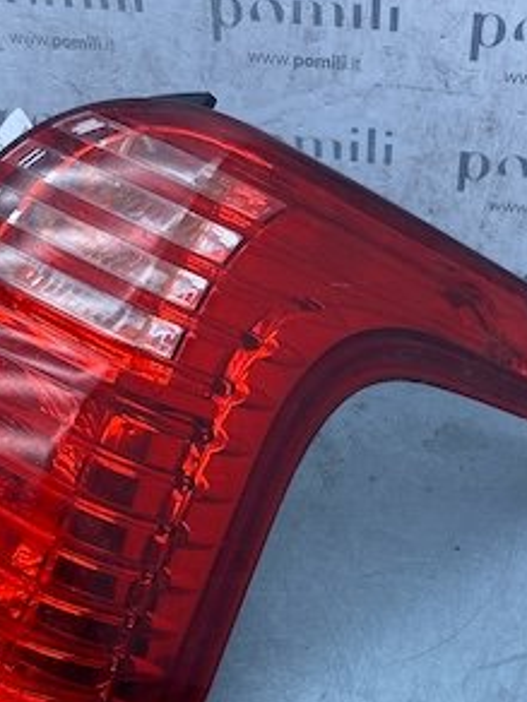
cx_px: 267
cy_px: 743
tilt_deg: -56.7
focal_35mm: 57
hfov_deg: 25.7
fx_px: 1157
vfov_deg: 30.7
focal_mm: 4.25
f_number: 1.8
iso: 32
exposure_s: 1/810
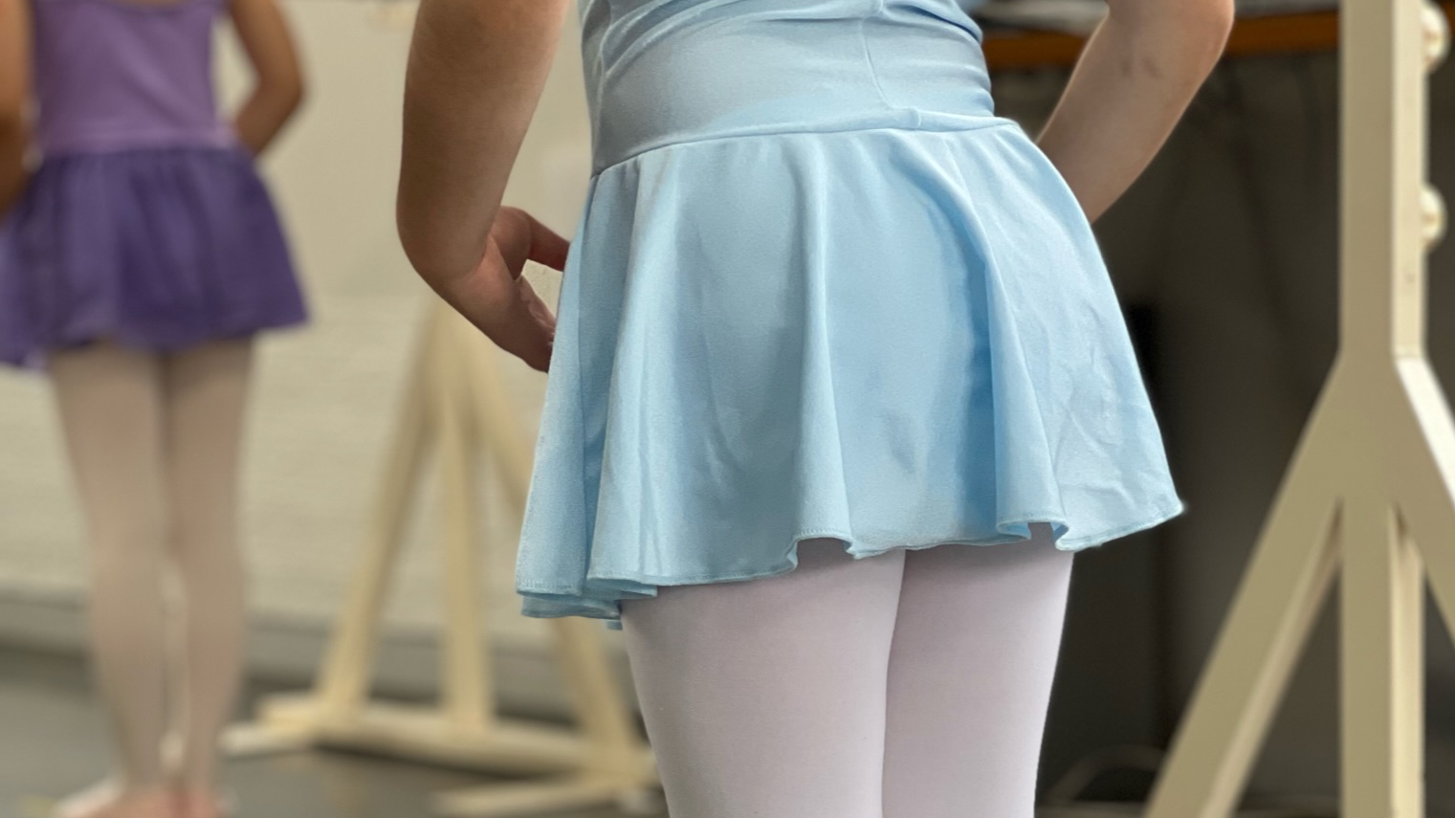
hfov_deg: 19.0
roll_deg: +1.8
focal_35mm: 113
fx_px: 4359
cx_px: 734
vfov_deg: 10.5
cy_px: 971
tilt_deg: -9.5
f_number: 2.8
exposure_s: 1/100
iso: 80
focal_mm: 9
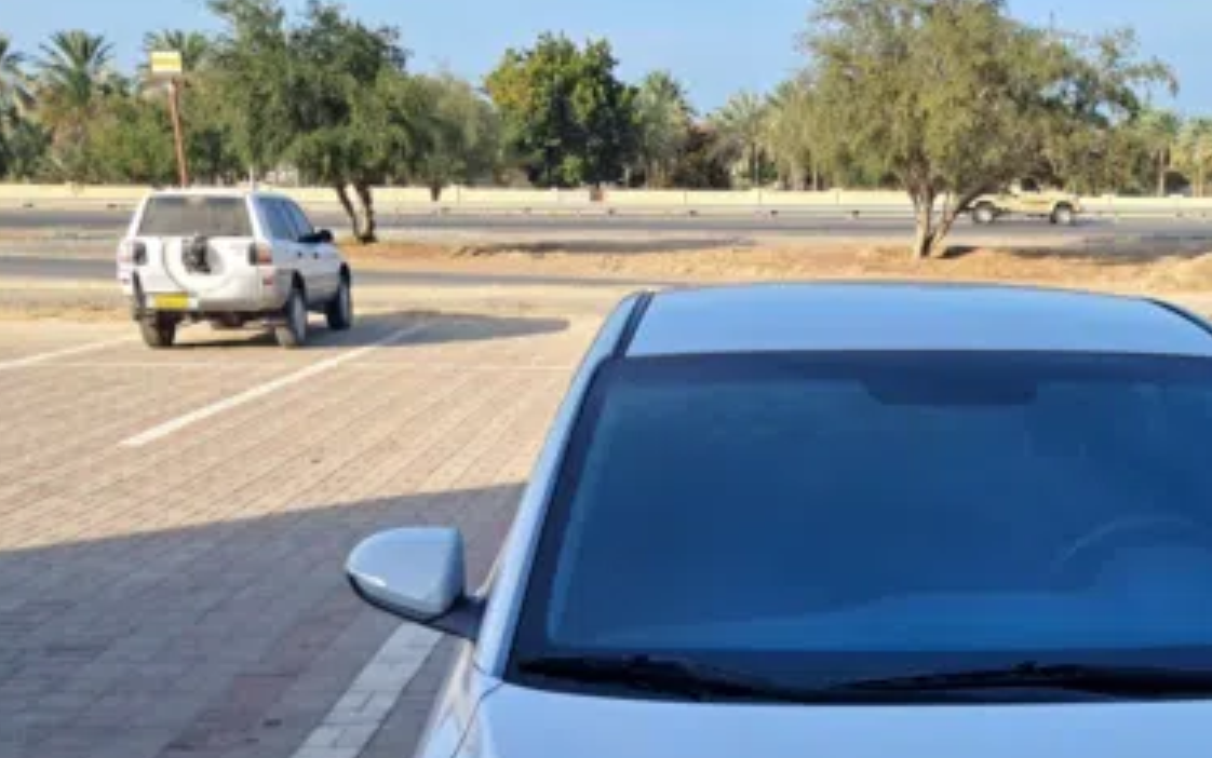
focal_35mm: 49
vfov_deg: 25.1
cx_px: 881
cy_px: 755
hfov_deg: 40.1
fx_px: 1619
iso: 50
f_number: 1.8
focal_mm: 4
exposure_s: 1/378
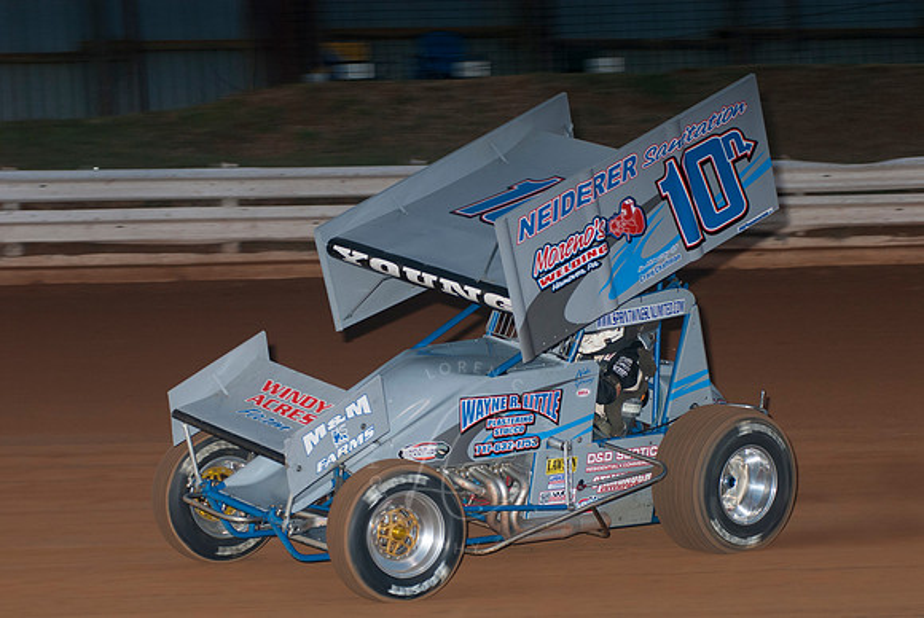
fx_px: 3314
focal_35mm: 129
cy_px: 309
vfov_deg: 10.7
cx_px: 462
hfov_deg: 15.9
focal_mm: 86
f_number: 4
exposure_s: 1/400
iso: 200
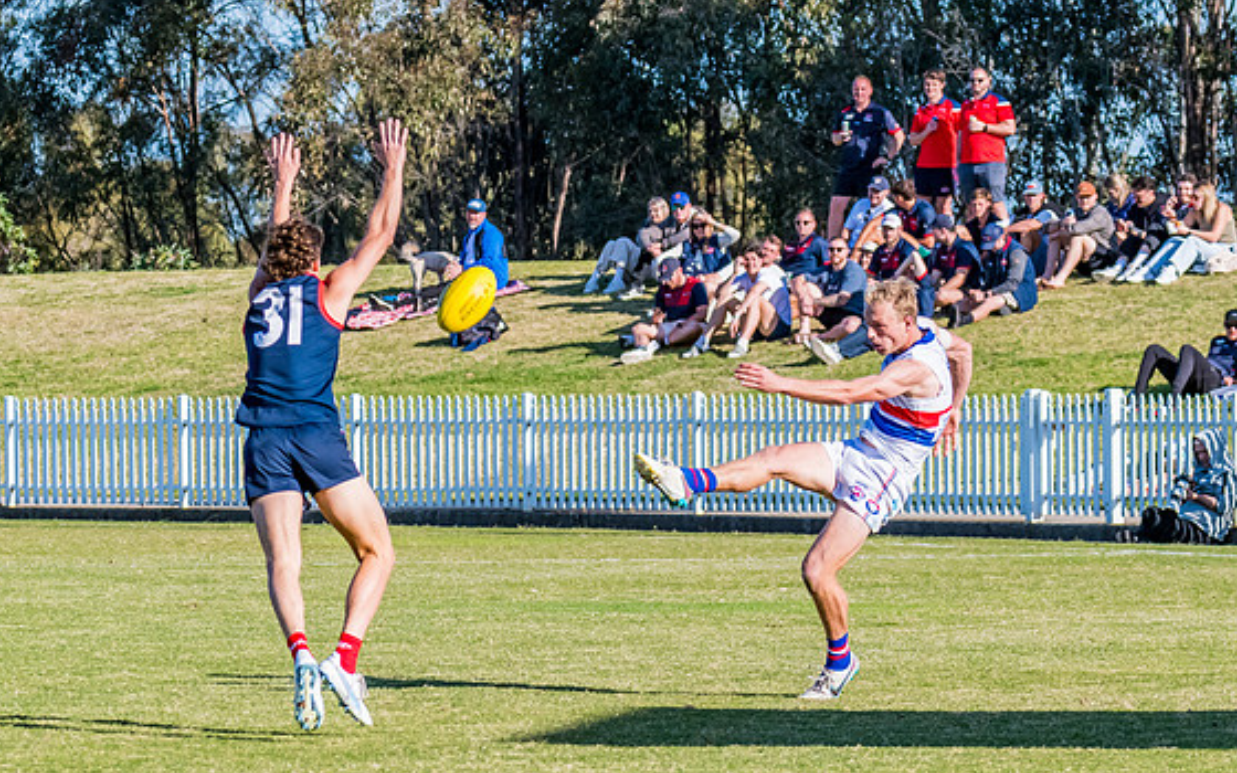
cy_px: 449
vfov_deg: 3.9
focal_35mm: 338
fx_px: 11395
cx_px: 774
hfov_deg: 6.2
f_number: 10
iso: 800
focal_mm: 190
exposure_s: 1/1600
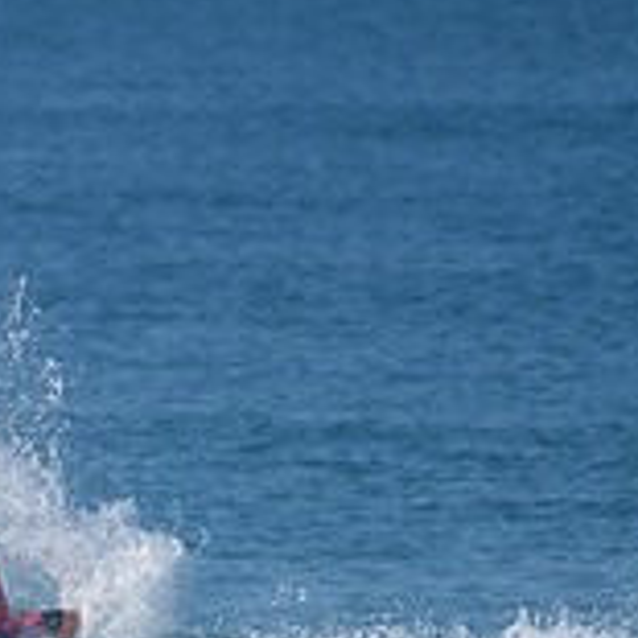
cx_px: -49
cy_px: 764
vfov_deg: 1.1
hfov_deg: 1.1
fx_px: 33155
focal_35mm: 1590
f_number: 5.6
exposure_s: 1/2000
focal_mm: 500
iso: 200
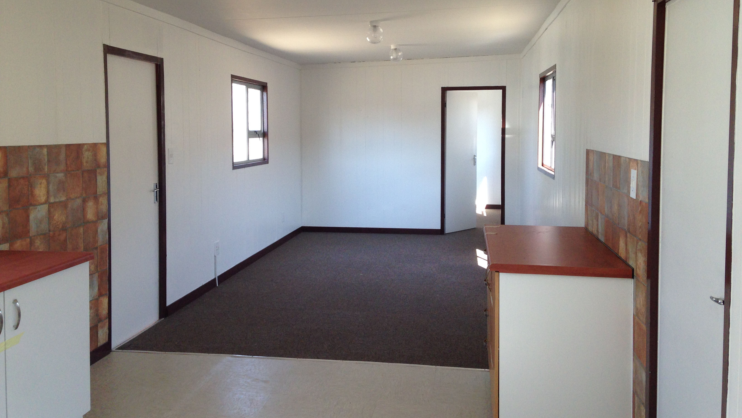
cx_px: 371
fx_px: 708
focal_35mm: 36
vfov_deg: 32.7
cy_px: 161
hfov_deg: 55.3
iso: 80
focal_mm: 4.12
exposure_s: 1/120
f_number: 2.4
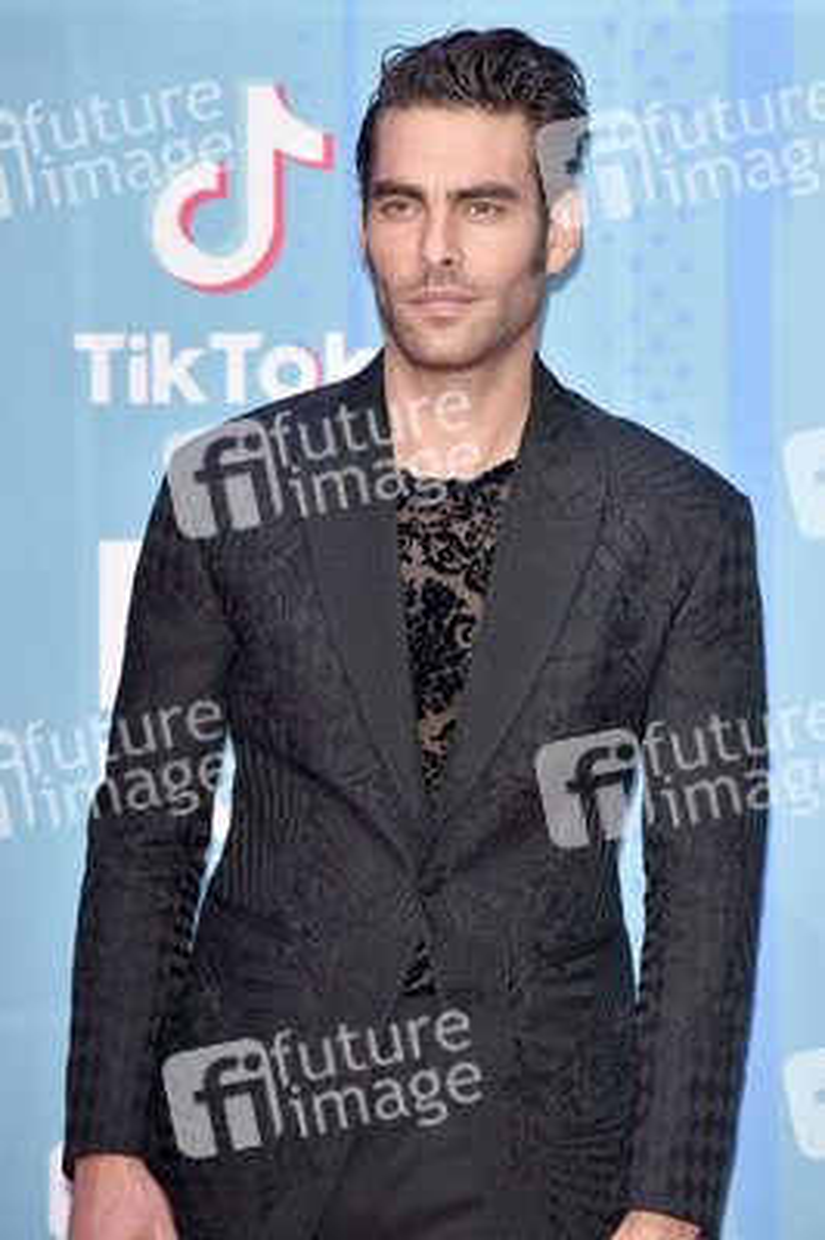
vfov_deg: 10.3
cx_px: 412
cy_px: 620
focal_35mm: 200
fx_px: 6886
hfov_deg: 6.9
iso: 2000
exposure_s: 1/250
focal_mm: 200
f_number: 4.5
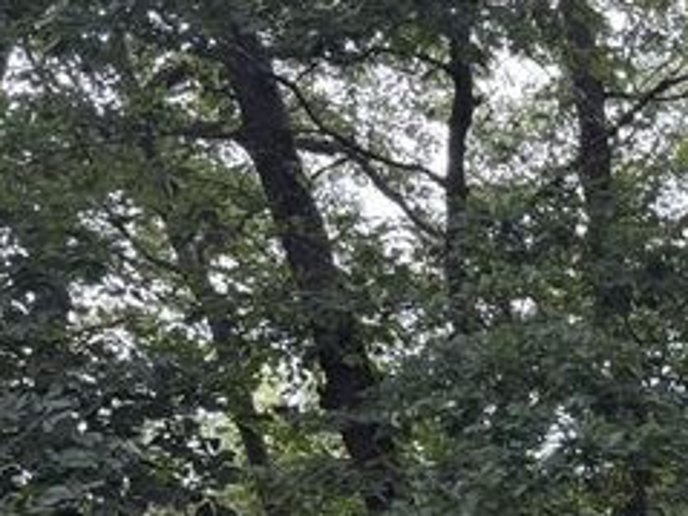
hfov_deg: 16.0
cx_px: 1261
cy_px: 868
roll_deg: +4.8
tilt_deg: -2.7
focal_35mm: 103
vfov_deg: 13.2
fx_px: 2046
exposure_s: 1/317
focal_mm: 6.76
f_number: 1.78
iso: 100
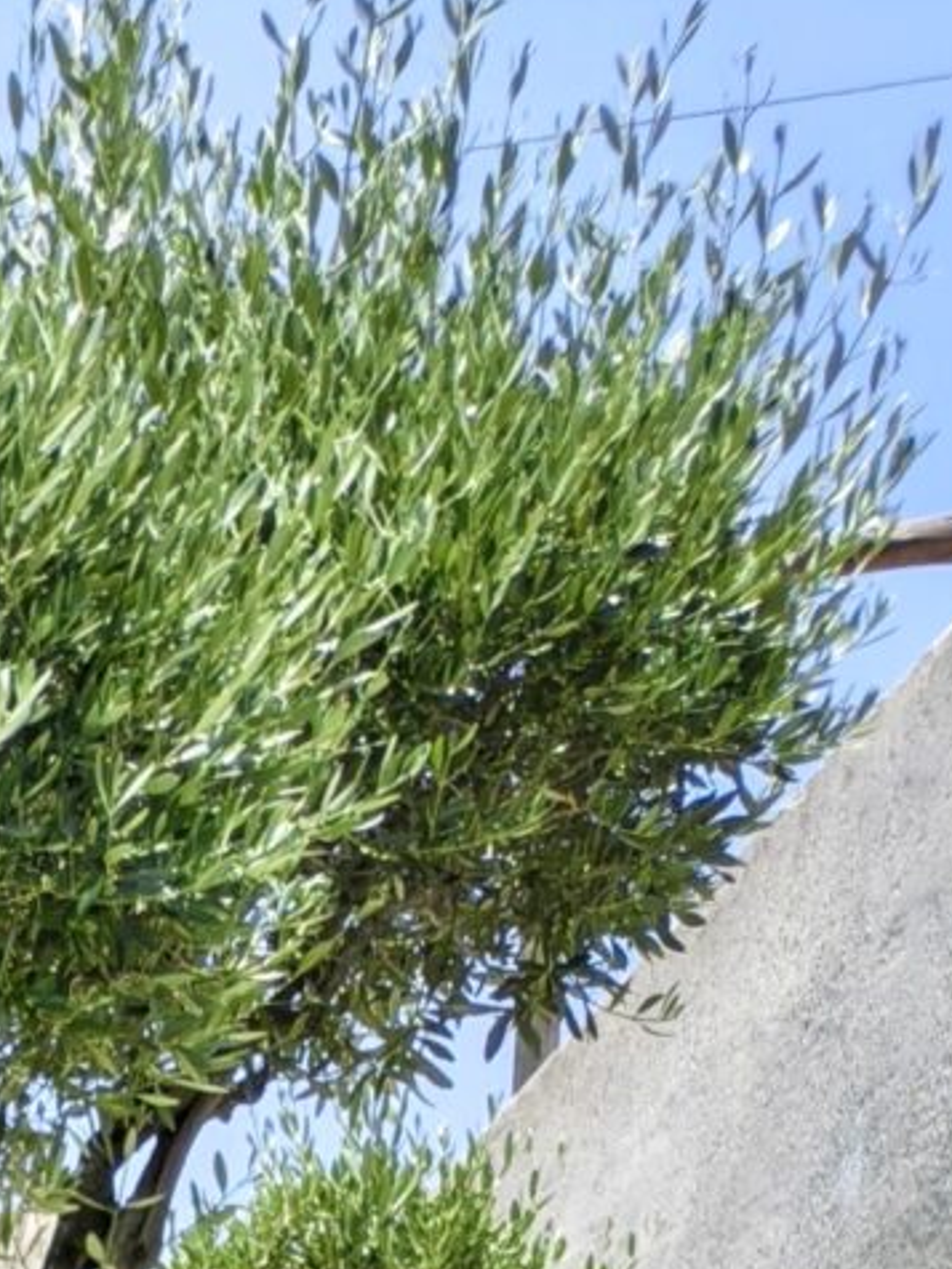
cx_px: -1483
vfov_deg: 11.6
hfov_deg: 9.8
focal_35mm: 129
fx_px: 4730
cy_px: 3346
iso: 100
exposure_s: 1/752
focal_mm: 5.56
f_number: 1.8
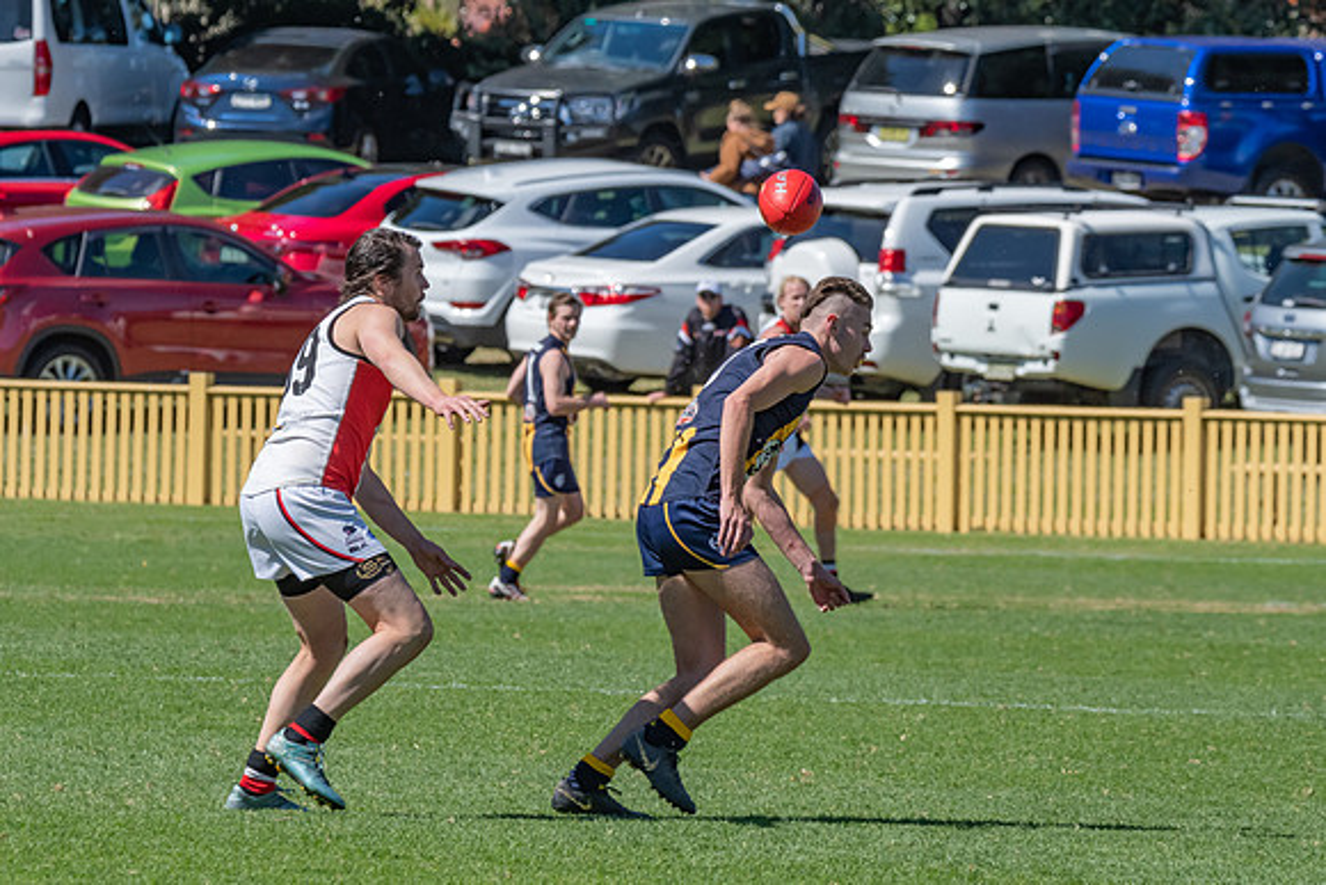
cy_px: 416
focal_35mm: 477
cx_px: 703
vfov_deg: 2.9
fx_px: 17584
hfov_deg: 4.3
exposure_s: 1/1600
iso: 800
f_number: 13
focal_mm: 300
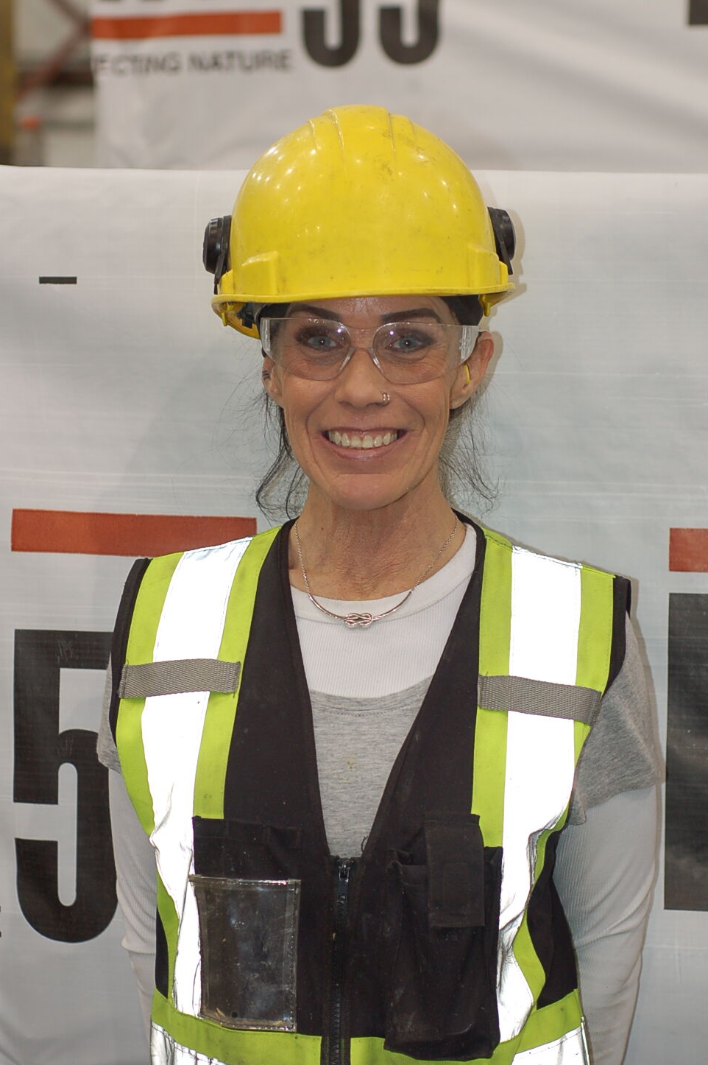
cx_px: 352
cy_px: 521
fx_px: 2304
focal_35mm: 78
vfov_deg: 26.0
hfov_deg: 17.5
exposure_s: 1/60
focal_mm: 50
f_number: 2.8
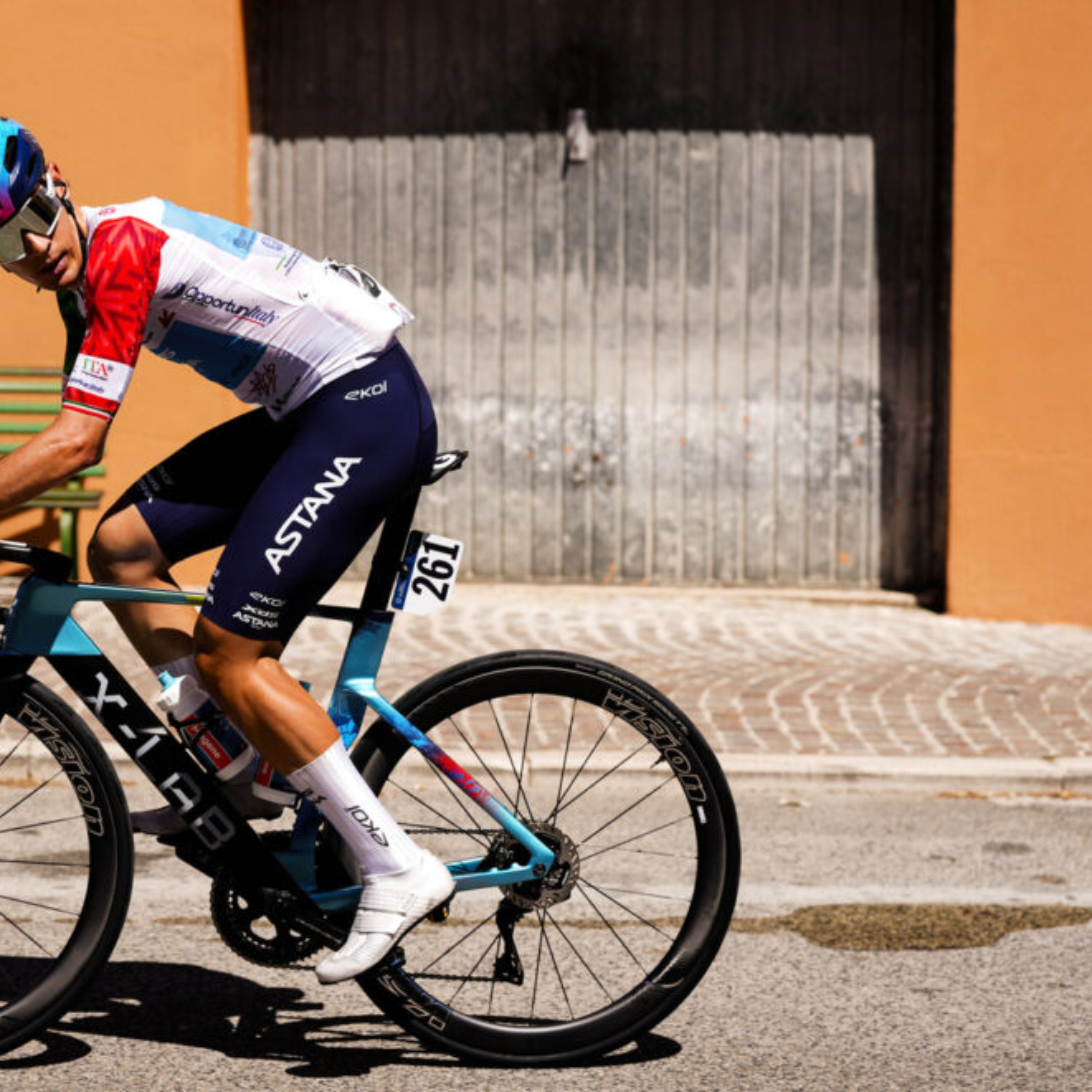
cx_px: 335
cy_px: 544
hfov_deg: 19.2
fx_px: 3212
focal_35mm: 90
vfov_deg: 19.3
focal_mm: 70
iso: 200
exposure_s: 1/4000
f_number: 3.5
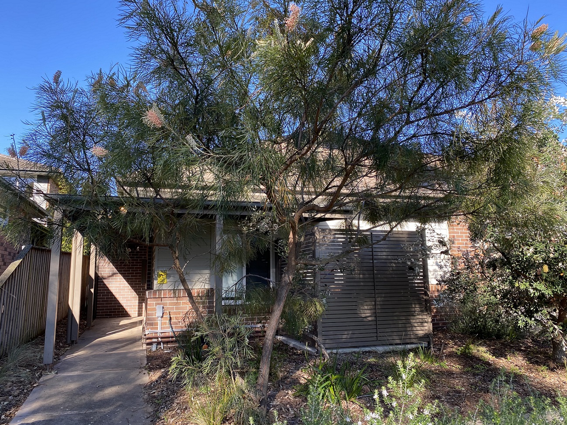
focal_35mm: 26
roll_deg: +0.0
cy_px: 212
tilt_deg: +9.7
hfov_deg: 67.3
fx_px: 426
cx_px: 284
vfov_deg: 53.1
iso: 32
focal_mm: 4.25
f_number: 1.8
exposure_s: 1/327
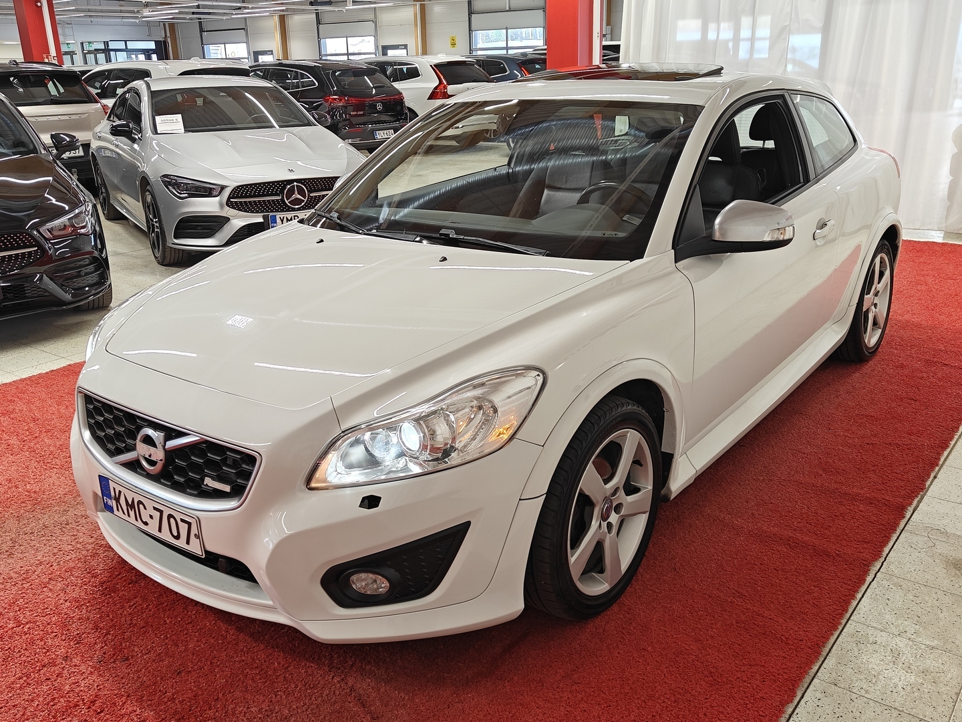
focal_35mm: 32
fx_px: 889
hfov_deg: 56.8
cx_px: 481
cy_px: 361
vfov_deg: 44.2
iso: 64
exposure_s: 1/73
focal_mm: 5.59
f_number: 1.8
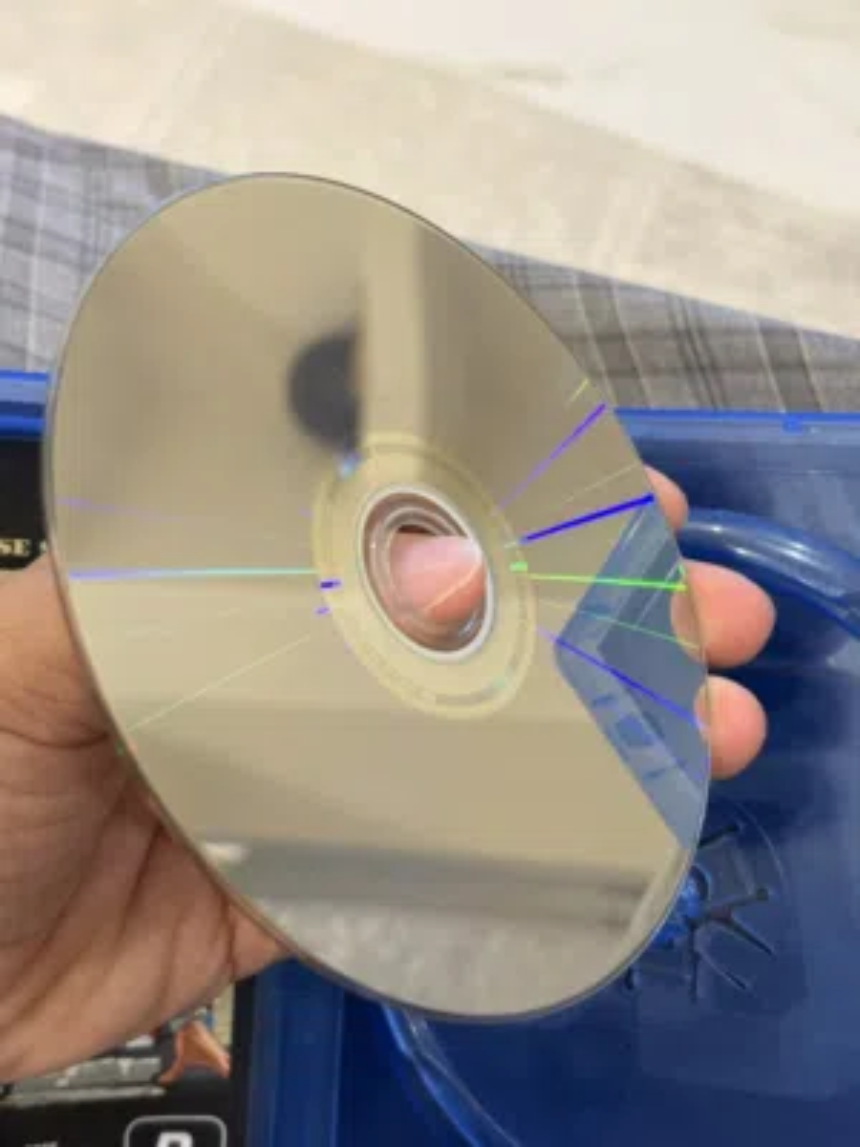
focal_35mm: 52
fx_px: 1723
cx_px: 430
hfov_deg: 28.0
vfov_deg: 36.8
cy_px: 574
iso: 200
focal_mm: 5.96
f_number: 1.6
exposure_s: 1/40
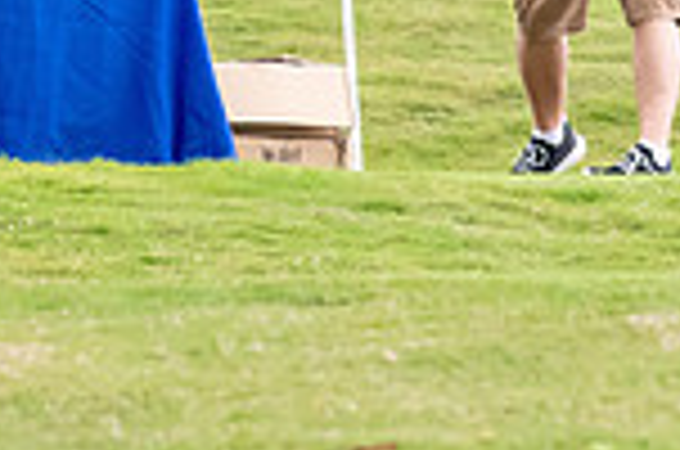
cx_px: 189
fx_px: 42486
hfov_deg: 0.9
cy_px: -326
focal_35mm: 2254
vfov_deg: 0.6
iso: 2500
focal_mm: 390
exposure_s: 1/2000
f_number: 5.6
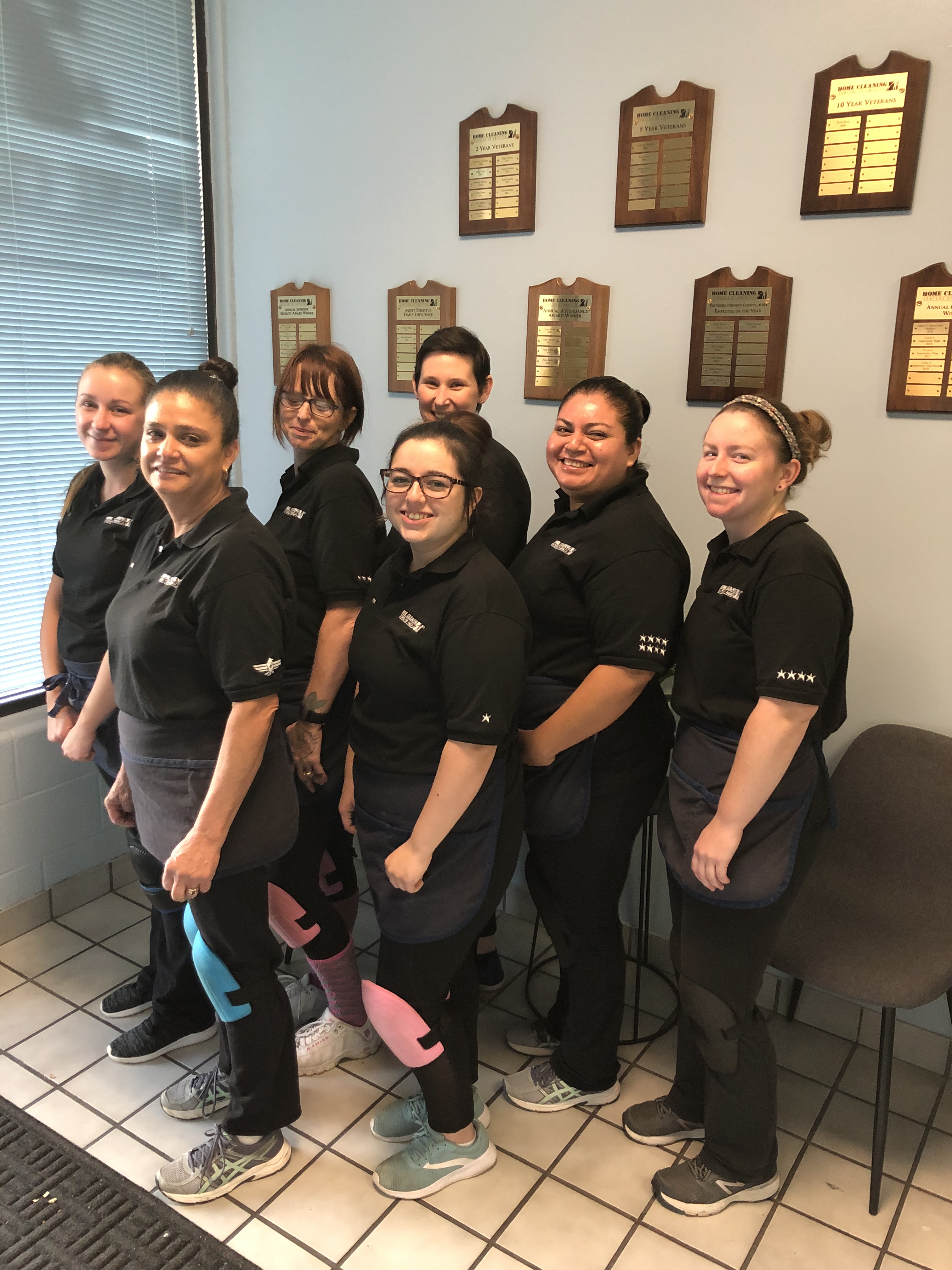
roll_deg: -1.8
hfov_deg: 49.7
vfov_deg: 63.4
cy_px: 635
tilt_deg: -14.5
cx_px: 476
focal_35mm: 28
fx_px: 1027
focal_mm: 4
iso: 80
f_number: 1.8
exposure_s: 1/15
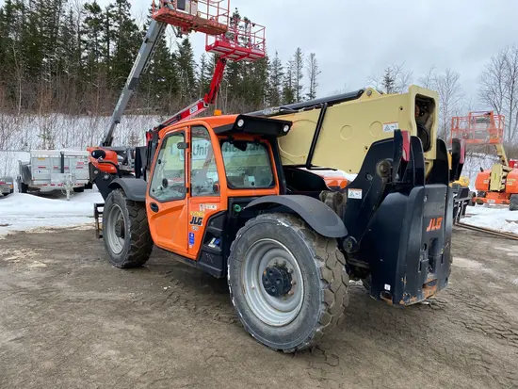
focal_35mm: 26
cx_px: 259
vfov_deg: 53.1
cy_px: 194
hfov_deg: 67.3
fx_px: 389
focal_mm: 4.25
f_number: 1.8
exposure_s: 1/858
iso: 32
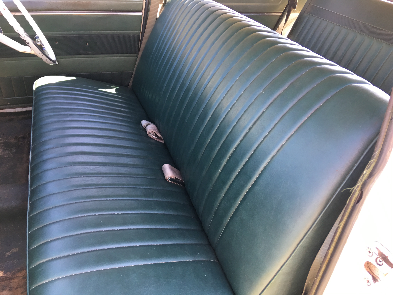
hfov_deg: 61.7
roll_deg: -4.1
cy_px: 148
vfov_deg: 48.2
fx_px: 329
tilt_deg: -26.2
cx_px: 196
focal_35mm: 29
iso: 25
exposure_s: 1/33
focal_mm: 4.15
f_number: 2.2
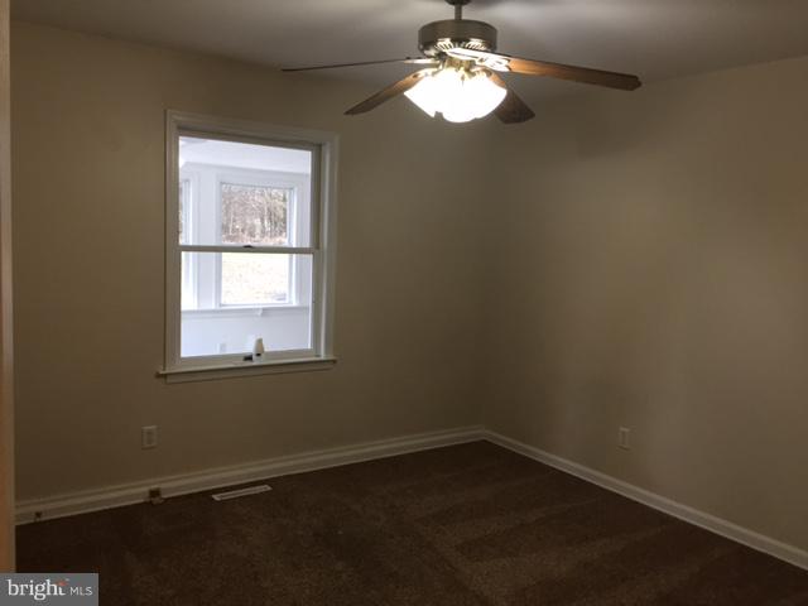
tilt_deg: -6.9
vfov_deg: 48.2
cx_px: 404
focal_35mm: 29
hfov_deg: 61.7
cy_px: 303
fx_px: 677
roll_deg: -3.0
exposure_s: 1/30
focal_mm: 4.15
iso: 100
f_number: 2.2
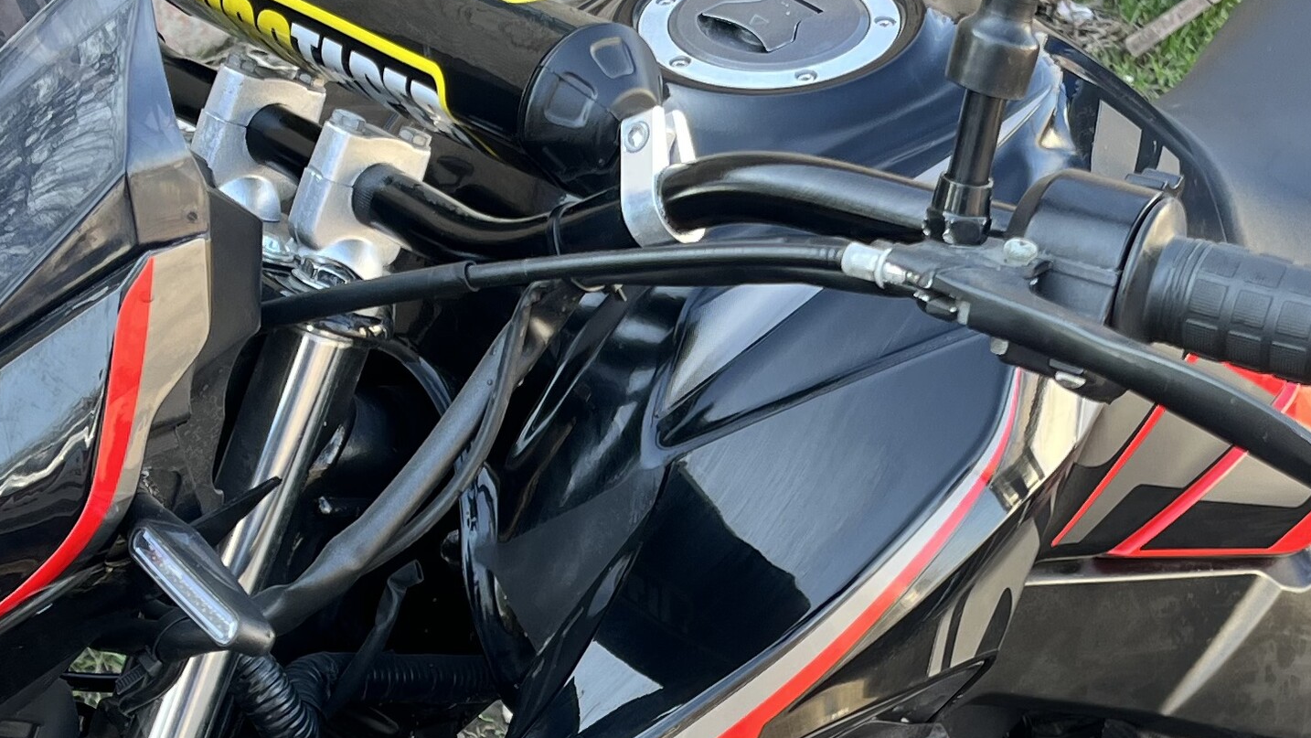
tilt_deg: -32.0
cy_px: 714
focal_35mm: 79
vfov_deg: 15.1
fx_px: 2747
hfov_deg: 26.8
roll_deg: +3.3
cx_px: 614
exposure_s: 1/122
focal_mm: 5.1
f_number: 1.6
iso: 40
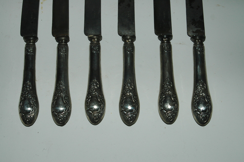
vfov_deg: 23.7
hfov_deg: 35.1
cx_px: 122
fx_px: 386
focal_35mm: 57
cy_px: 81
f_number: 7.1
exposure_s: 1/125
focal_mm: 38
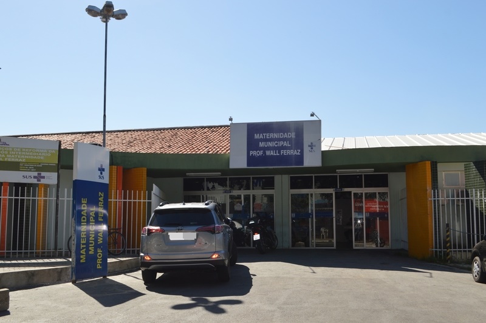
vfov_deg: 36.8
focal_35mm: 36
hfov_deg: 53.2
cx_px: 243
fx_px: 486
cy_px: 162
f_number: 8
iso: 100
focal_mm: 24
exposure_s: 1/200
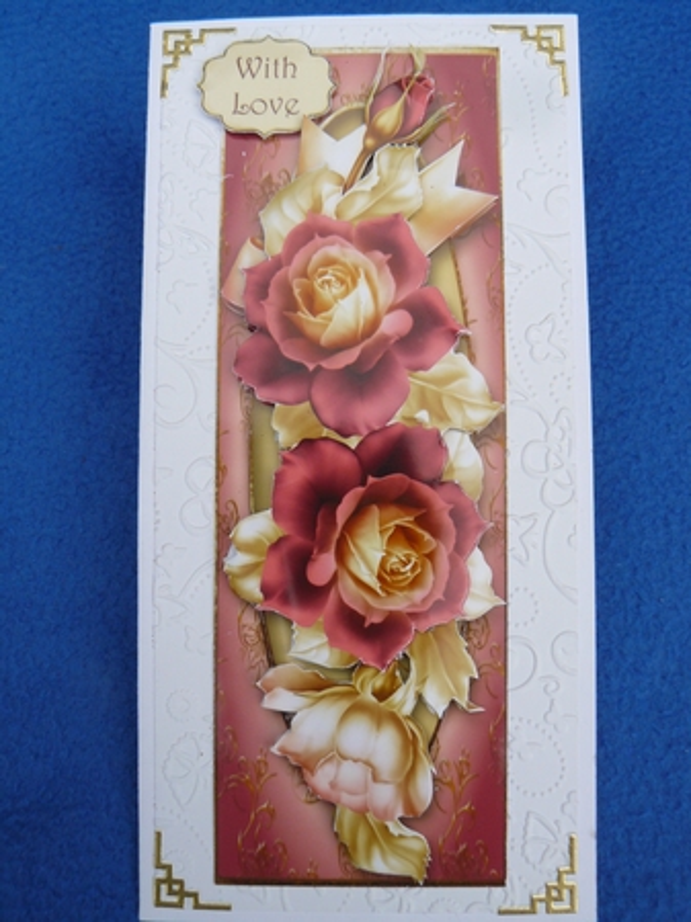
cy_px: 461
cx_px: 346
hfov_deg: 39.6
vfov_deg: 51.4
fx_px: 959
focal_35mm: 36
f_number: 4
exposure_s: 1/160
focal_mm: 6
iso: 100
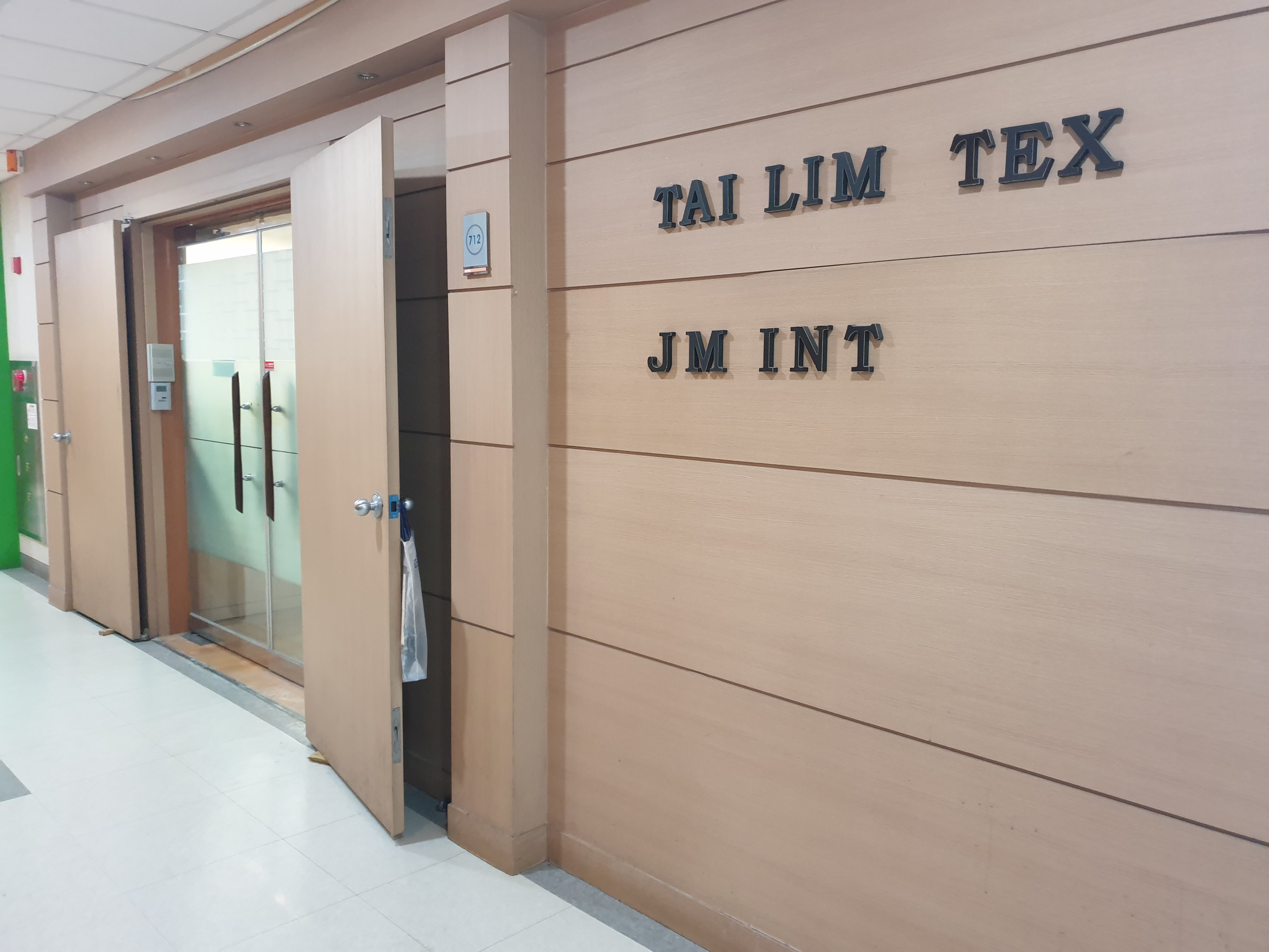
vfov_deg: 53.1
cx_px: 634
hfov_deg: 67.3
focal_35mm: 26
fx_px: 953
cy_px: 476
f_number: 1.5
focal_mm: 4.3
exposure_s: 1/24
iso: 320
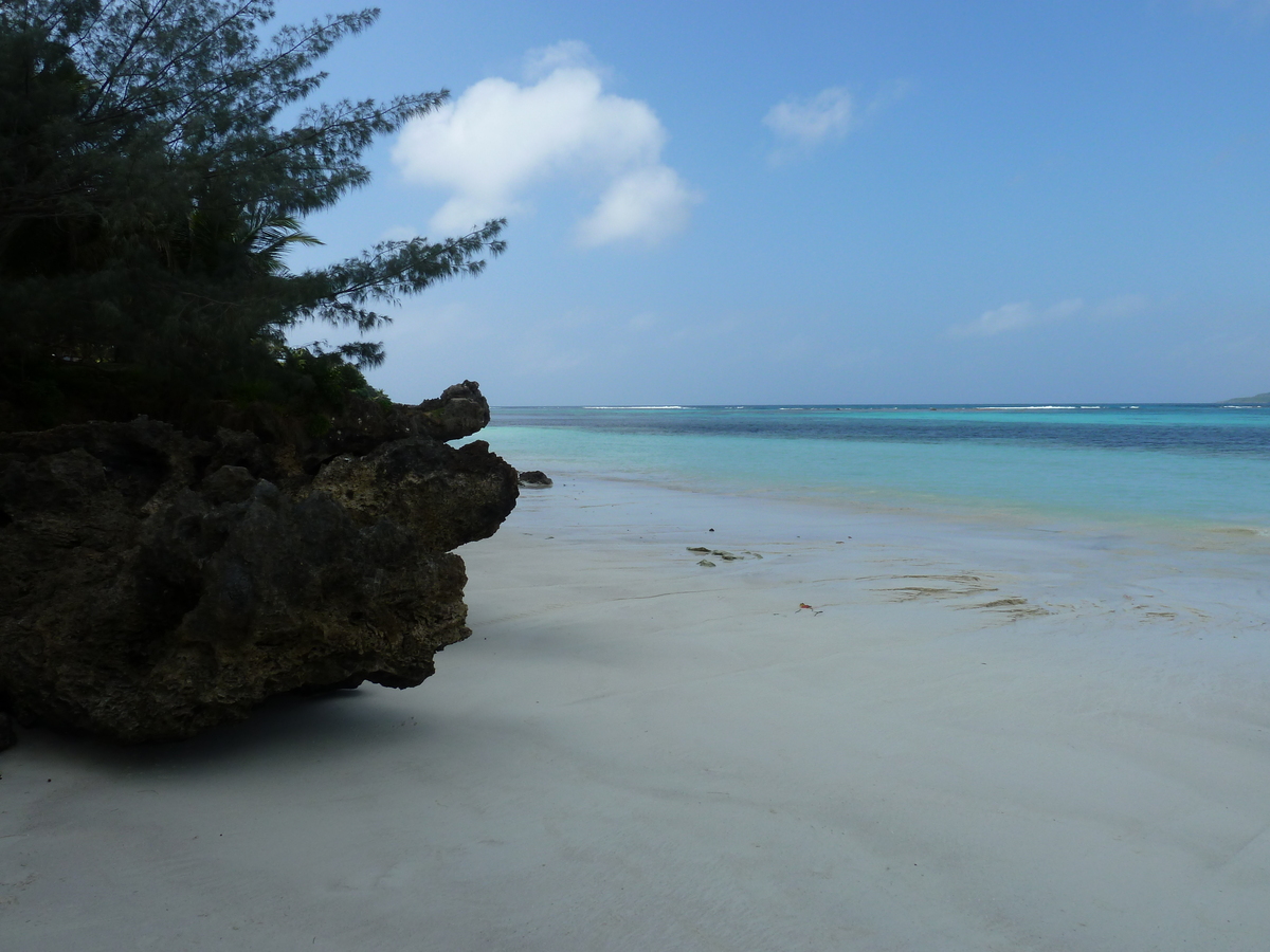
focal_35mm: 25
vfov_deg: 54.9
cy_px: 476
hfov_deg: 69.4
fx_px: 917
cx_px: 635
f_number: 5
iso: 80
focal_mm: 4.1
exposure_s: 1/500
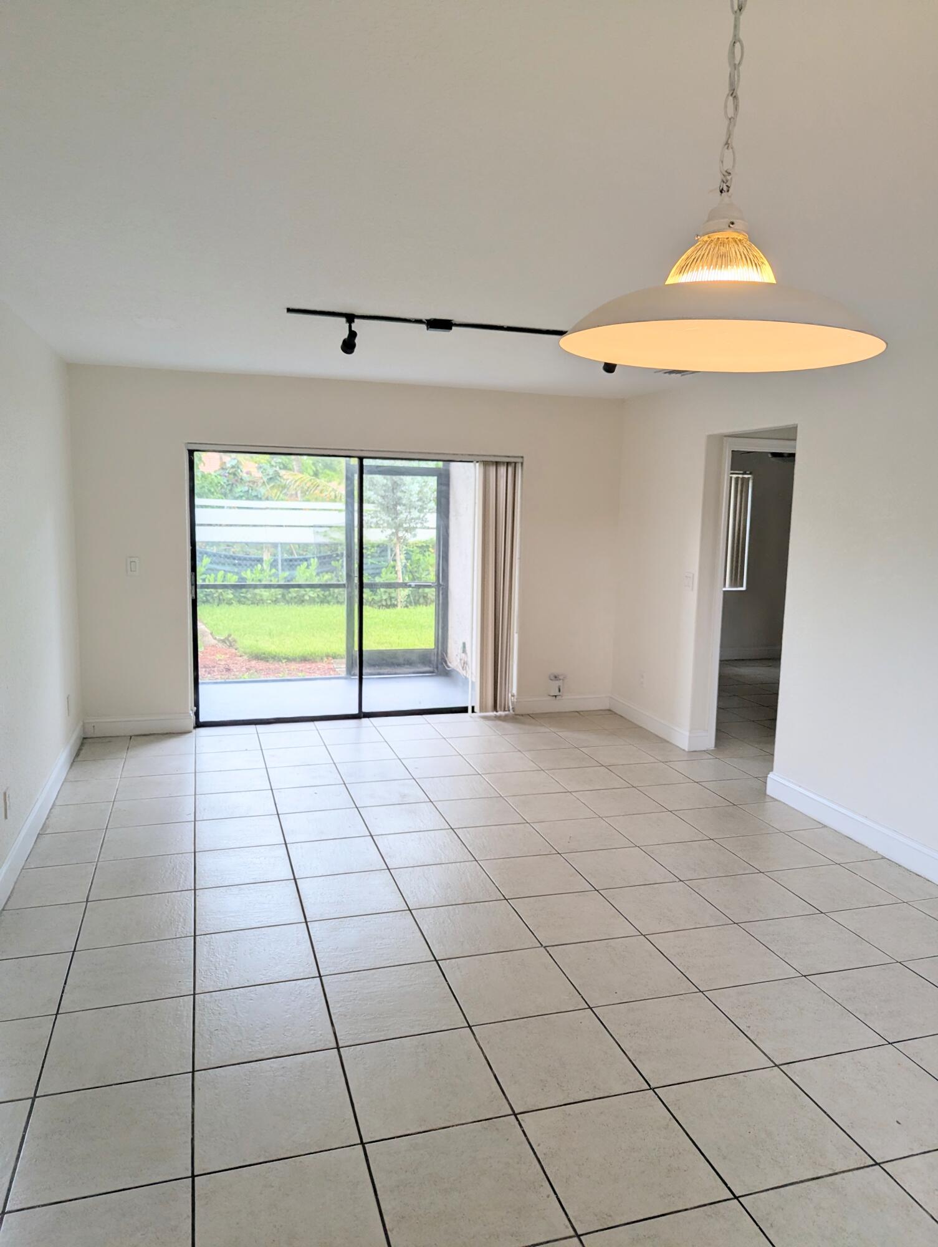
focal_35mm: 24
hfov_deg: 56.9
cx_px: 469
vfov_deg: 71.5
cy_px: 624
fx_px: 865
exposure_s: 1/120
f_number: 1.85
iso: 47
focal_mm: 6.81
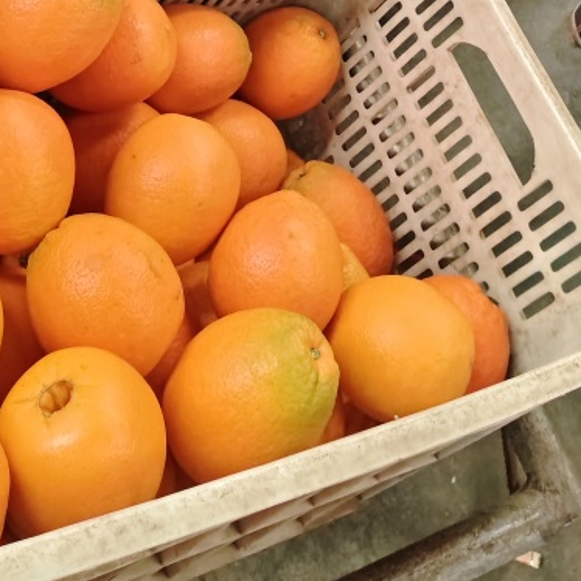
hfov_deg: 29.5
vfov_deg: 24.5
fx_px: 1101
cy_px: -235
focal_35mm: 58
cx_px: 242
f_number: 1.88
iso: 4150
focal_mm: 5.56
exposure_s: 1/450
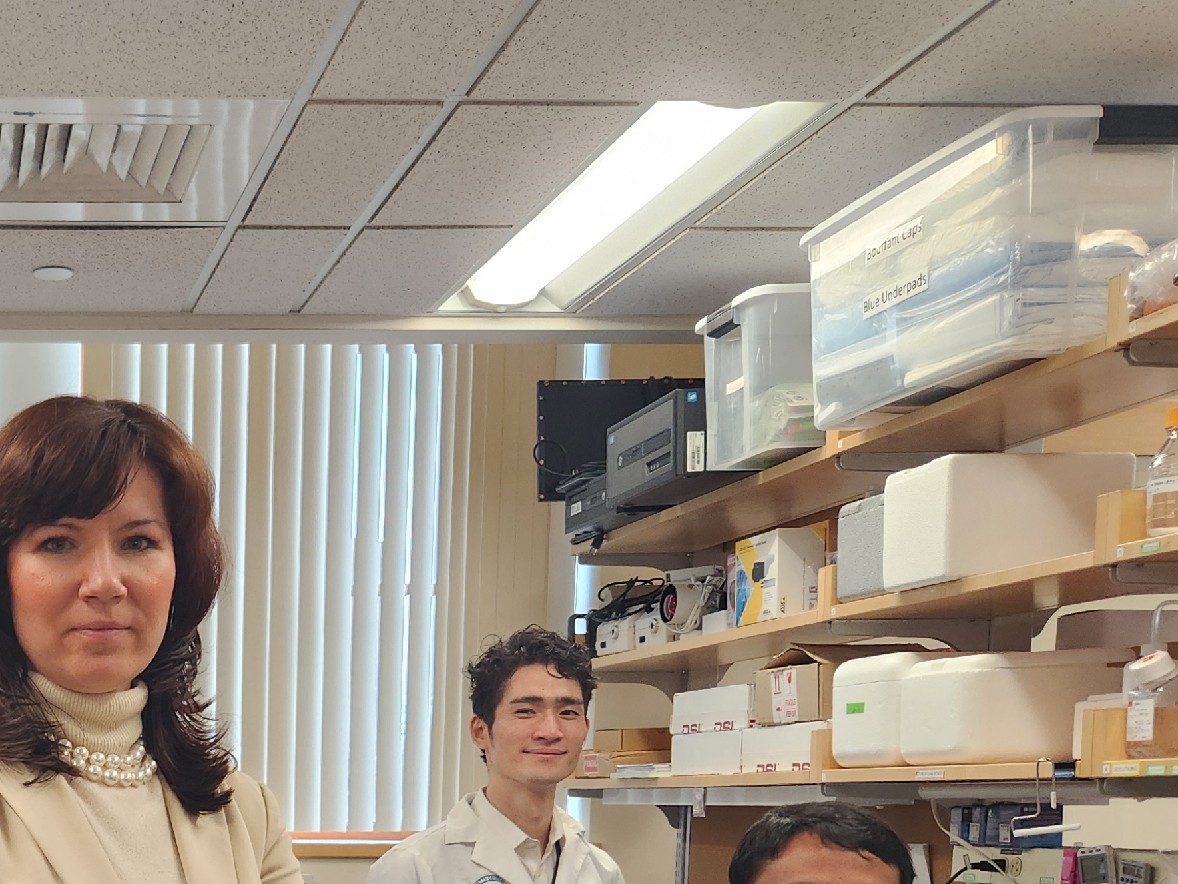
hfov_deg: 33.4
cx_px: -20
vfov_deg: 26.1
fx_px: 1770
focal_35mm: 52
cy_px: 950
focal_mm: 5.4
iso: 160
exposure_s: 1/120
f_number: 1.8
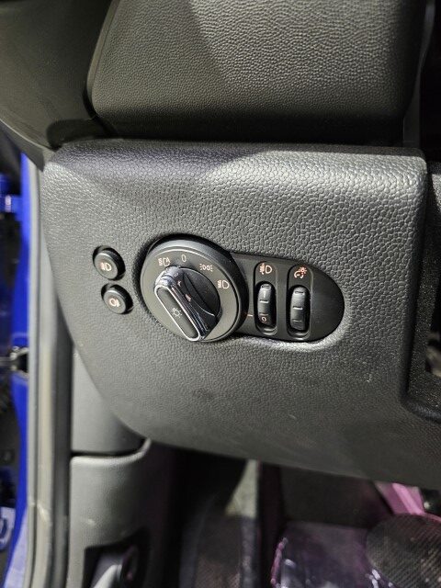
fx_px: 391
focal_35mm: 23
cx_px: 220
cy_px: 294
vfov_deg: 73.9
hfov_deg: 58.9
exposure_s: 1/25
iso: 640
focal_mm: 6.3
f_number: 1.7
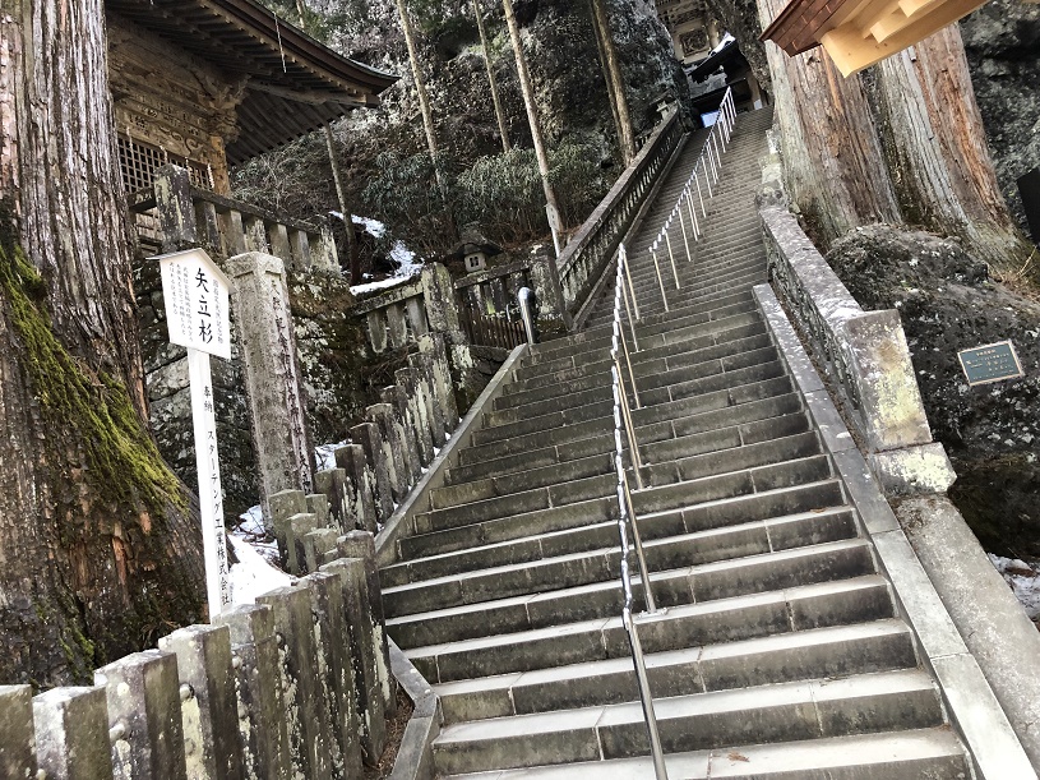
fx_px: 841
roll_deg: +11.5
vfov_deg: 49.7
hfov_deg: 63.5
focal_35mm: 28
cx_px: 520
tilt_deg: +7.7
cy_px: 390
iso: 40
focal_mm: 3.99
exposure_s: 1/30
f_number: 1.8
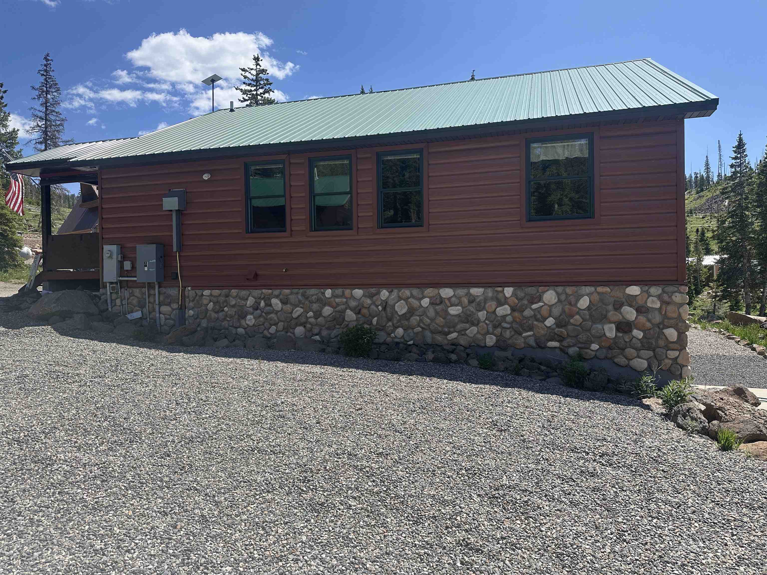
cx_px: 384
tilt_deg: +0.7
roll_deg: +0.8
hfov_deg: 71.6
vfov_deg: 56.8
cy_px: 288
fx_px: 532
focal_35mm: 24
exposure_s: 1/3247
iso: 80
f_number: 1.78
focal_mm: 6.86
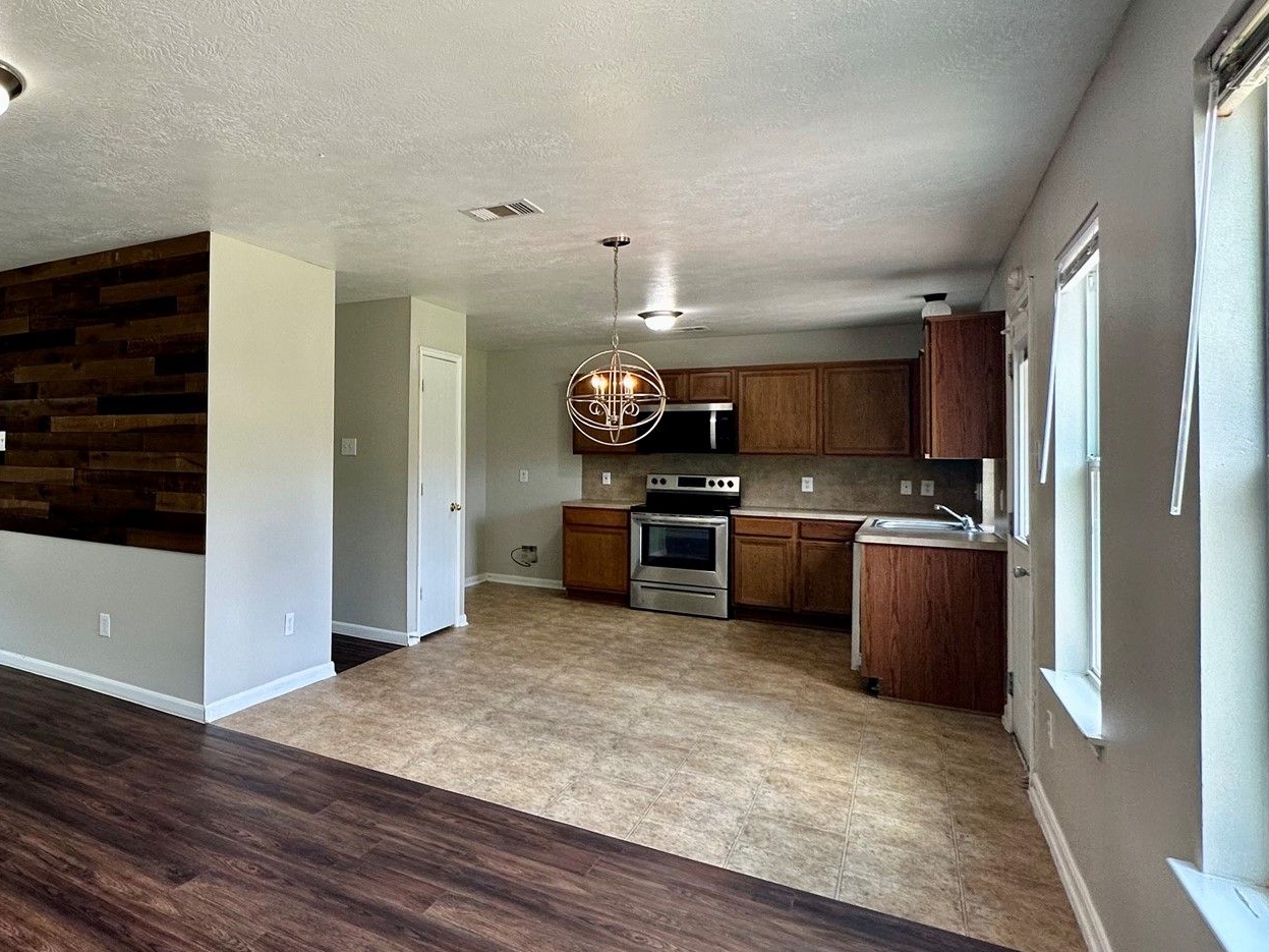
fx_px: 843
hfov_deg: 66.9
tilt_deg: +2.0
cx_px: 248
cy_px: 432
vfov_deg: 58.8
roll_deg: -0.9
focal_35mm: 23
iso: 100
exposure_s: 1/120
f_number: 2.2
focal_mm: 2.22
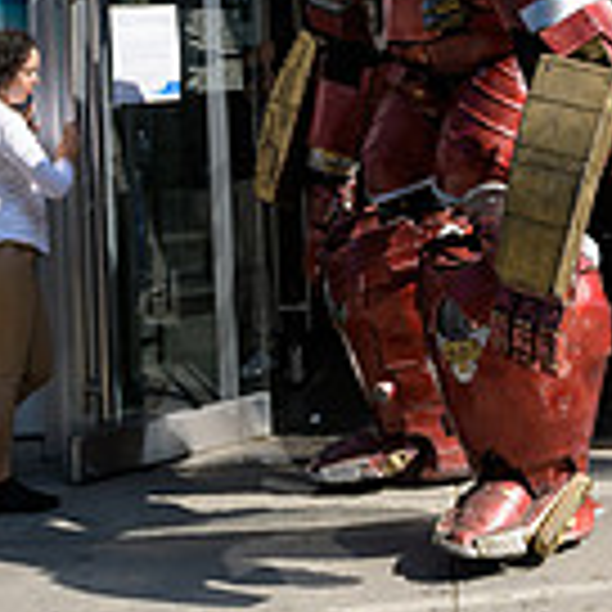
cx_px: 432
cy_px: -61
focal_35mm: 87
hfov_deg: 19.8
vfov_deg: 19.1
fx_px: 1740
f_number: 3.2
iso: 200
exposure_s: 1/2500
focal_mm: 24
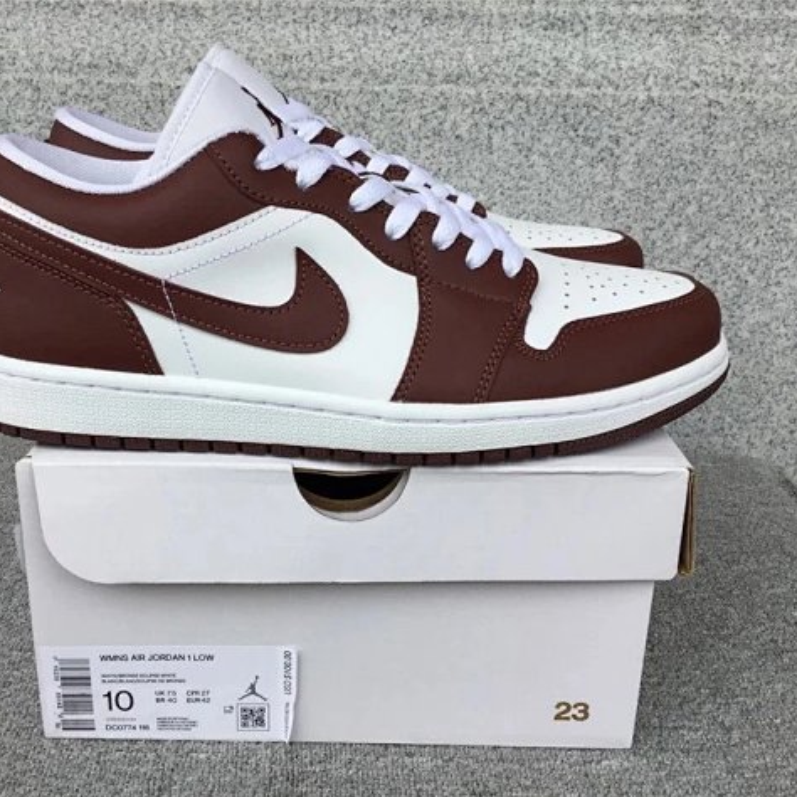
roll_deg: -0.8
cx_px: 343
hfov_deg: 44.8
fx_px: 964
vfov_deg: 44.9
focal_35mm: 37
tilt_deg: -20.0
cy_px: 402
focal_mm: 3.3
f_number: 2.4
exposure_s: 1/228
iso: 25
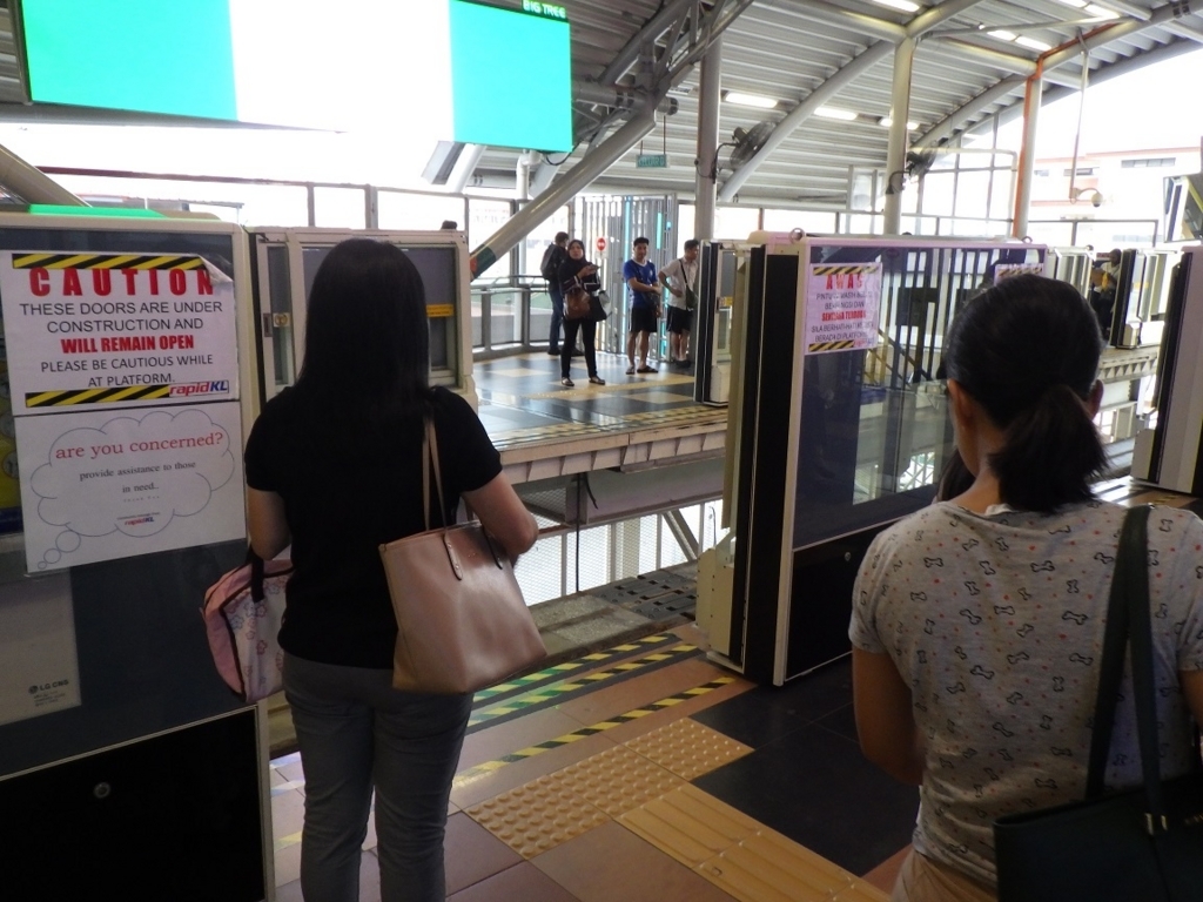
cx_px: 602
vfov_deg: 49.7
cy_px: 451
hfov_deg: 63.4
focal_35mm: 28
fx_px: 973
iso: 320
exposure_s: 1/45
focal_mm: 5
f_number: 3.5
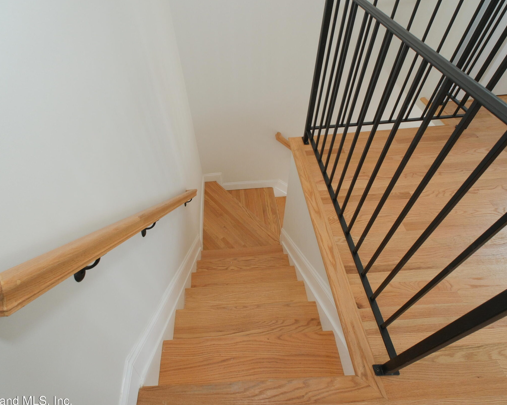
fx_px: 285
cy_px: 207
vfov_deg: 70.9
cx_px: 230
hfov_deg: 83.1
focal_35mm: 19
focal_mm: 10.4
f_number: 7.1
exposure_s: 1/100
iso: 800
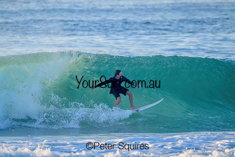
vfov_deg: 1.7
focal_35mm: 800
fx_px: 5223
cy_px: 78
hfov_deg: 2.6
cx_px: 118
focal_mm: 800
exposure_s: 1/1600
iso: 3200
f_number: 11
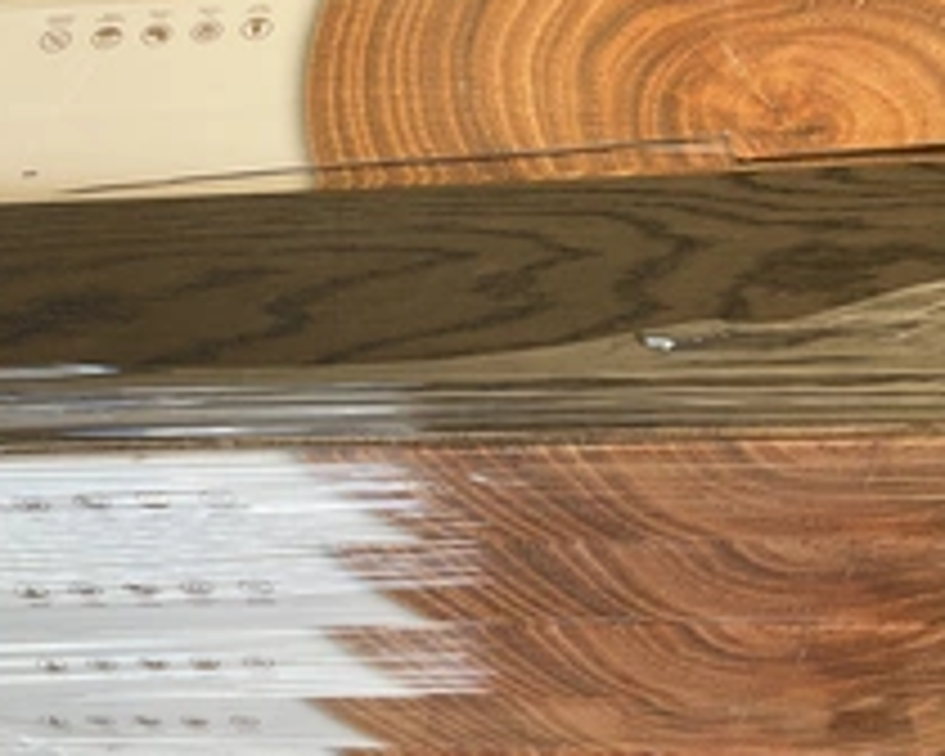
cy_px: 220
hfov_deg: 34.7
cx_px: 405
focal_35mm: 54
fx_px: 1510
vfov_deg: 27.8
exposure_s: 1/122
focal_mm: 3
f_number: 1.8
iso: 16
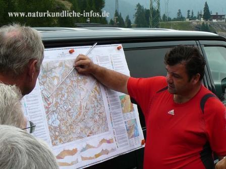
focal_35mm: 65
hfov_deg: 29.8
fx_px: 424
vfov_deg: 22.6
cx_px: 113
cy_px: 84
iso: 80
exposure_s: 1/160
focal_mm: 7.8
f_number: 3.4
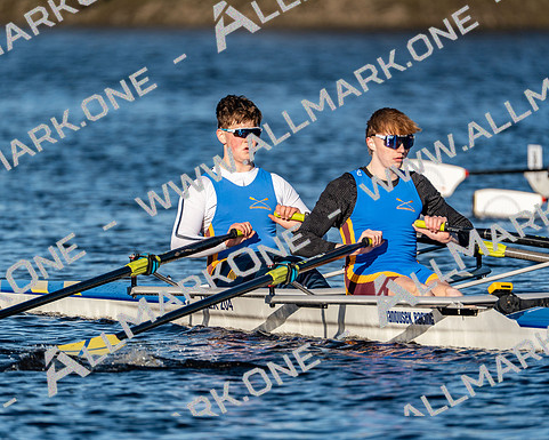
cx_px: 276
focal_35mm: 679
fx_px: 11035
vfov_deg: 2.3
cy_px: 220
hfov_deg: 2.8
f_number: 6.3
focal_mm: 600
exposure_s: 1/2000
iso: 320
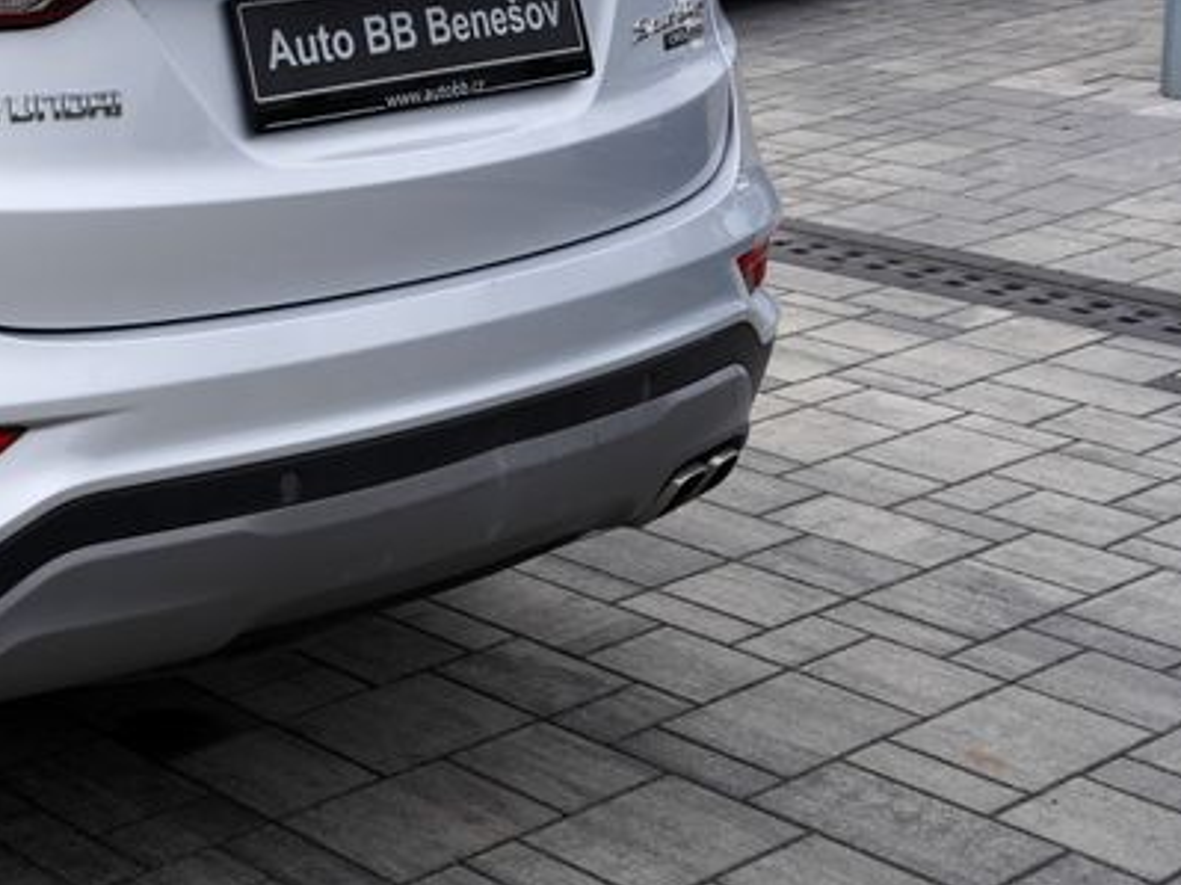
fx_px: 2524
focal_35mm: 74
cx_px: -243
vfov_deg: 19.4
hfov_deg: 23.9
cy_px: 34
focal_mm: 30
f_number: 8
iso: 100
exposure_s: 1/250
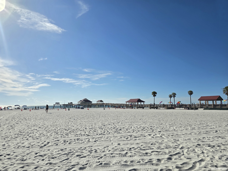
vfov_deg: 58.9
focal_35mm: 23
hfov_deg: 73.9
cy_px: 86
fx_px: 152
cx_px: 114
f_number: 1.7
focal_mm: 6.3
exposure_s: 1/1809
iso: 12
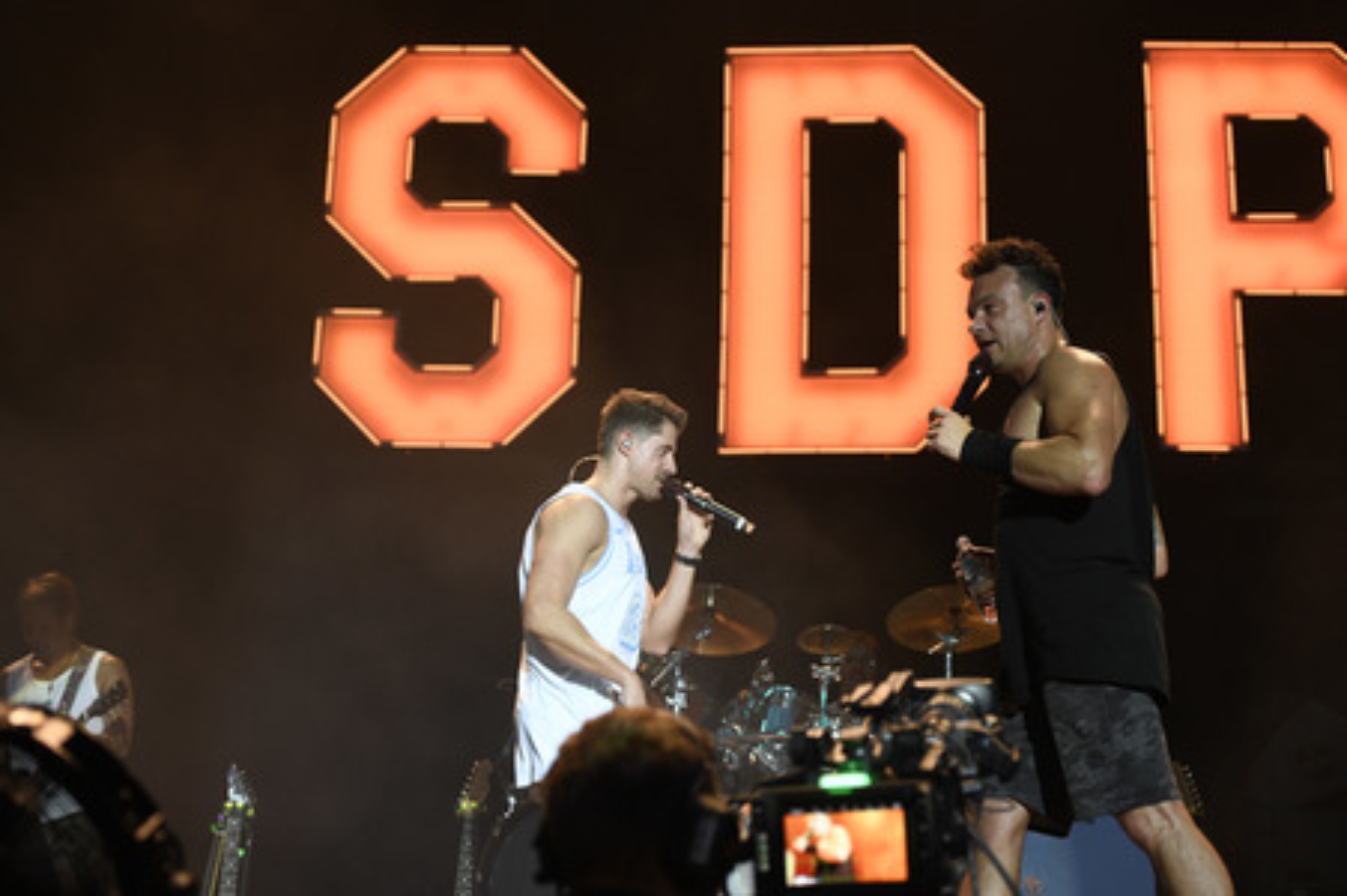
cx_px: 674
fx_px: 2617
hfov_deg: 28.9
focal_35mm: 70
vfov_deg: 19.4
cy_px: 448
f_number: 4
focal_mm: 70
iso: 1600
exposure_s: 1/500
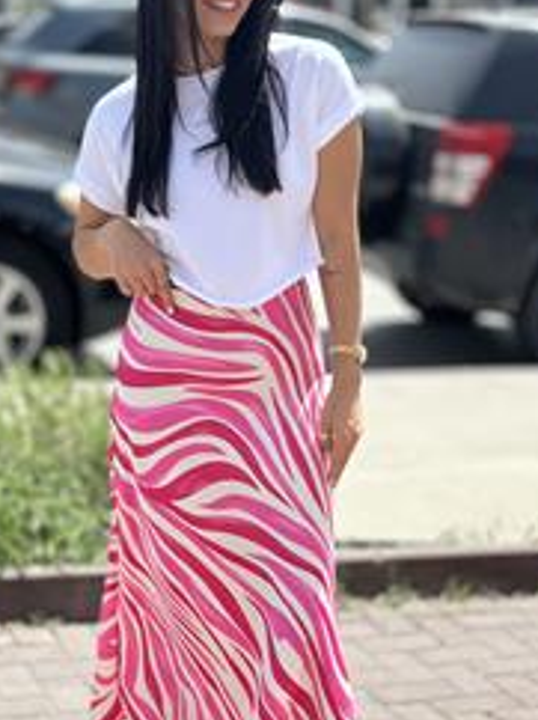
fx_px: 1702
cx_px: 235
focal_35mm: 82
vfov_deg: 23.9
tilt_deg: -13.2
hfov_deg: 18.0
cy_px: 388
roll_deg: +1.3
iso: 100
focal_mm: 6.86
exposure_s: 1/5556
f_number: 1.78
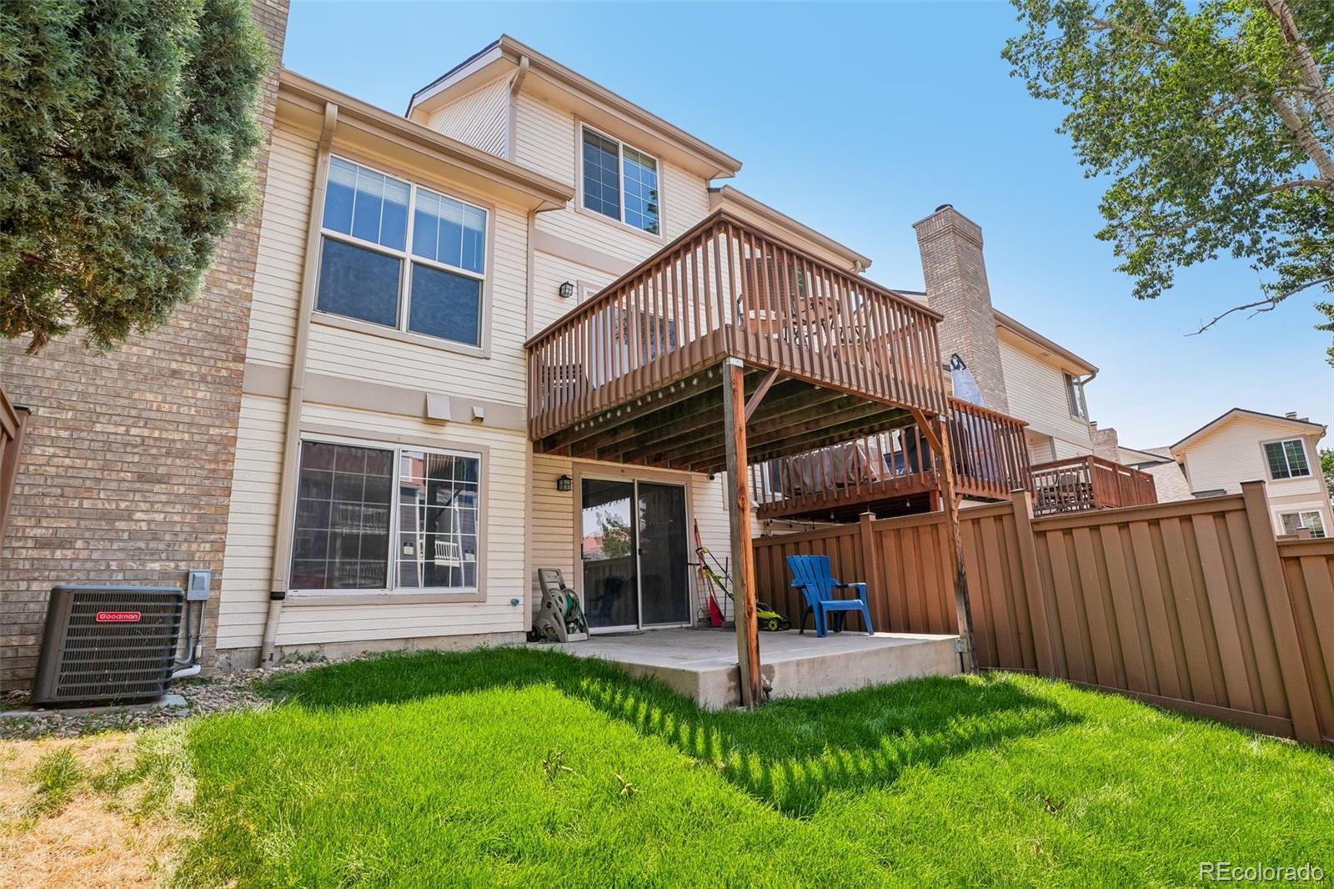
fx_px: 611
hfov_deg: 95.0
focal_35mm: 16
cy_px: 444
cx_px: 667
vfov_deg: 72.0
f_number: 8
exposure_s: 1/200
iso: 100
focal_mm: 11
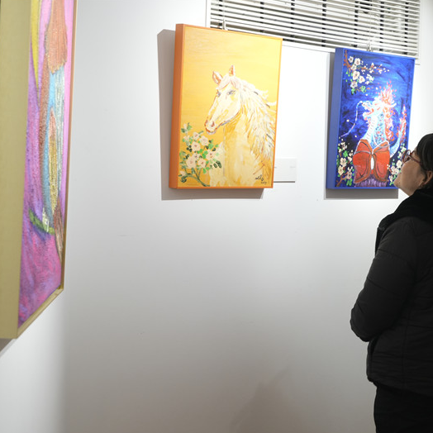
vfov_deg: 28.2
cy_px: 216
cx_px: 255
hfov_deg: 28.1
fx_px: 863
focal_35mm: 61
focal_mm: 47
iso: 1600
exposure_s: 1/50
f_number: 9
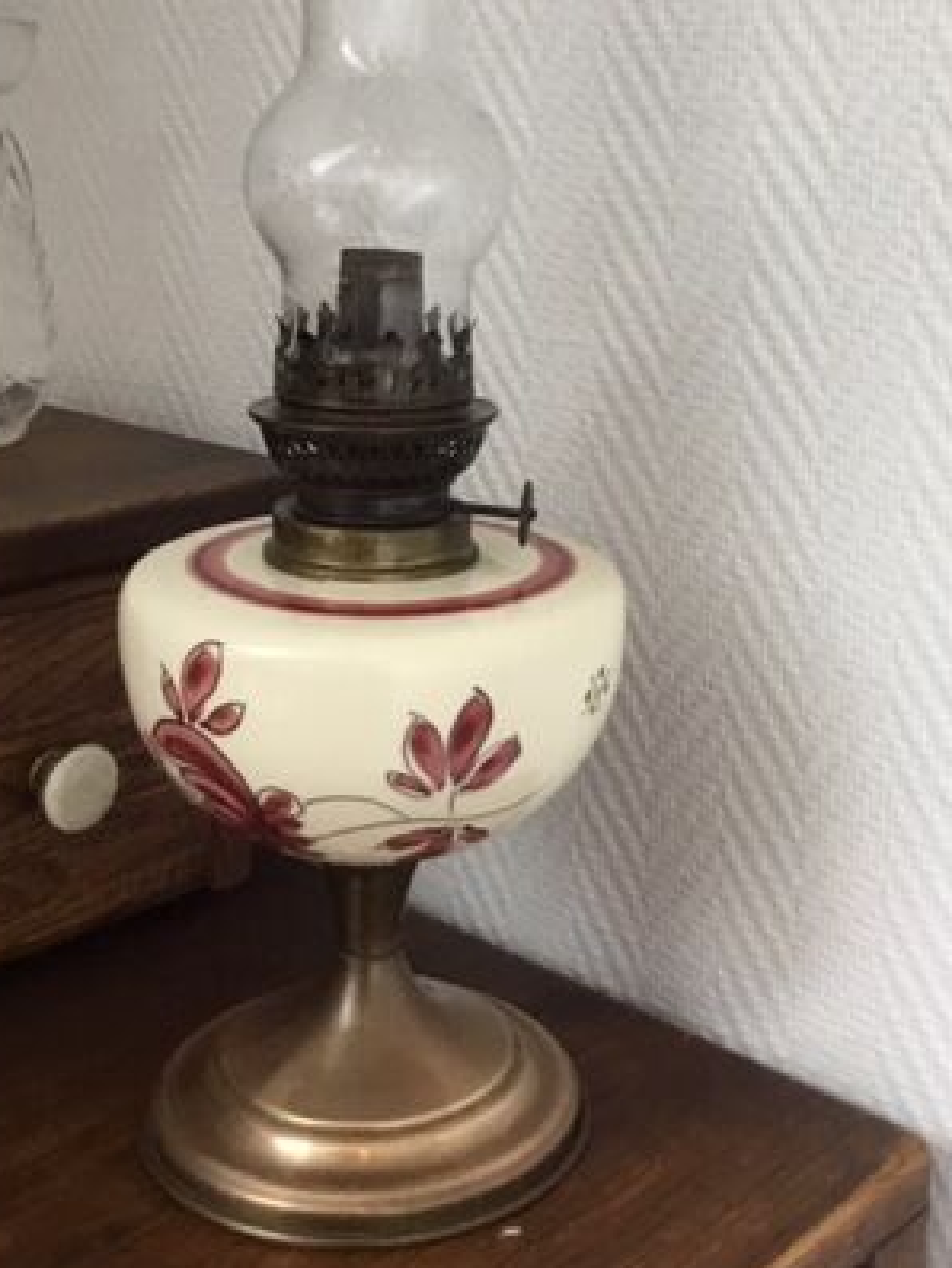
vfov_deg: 37.3
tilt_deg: -9.0
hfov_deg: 29.1
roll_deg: -0.9
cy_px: 332
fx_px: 1832
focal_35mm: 50
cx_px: 569
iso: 50
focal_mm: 3.3
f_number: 2.4
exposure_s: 1/33
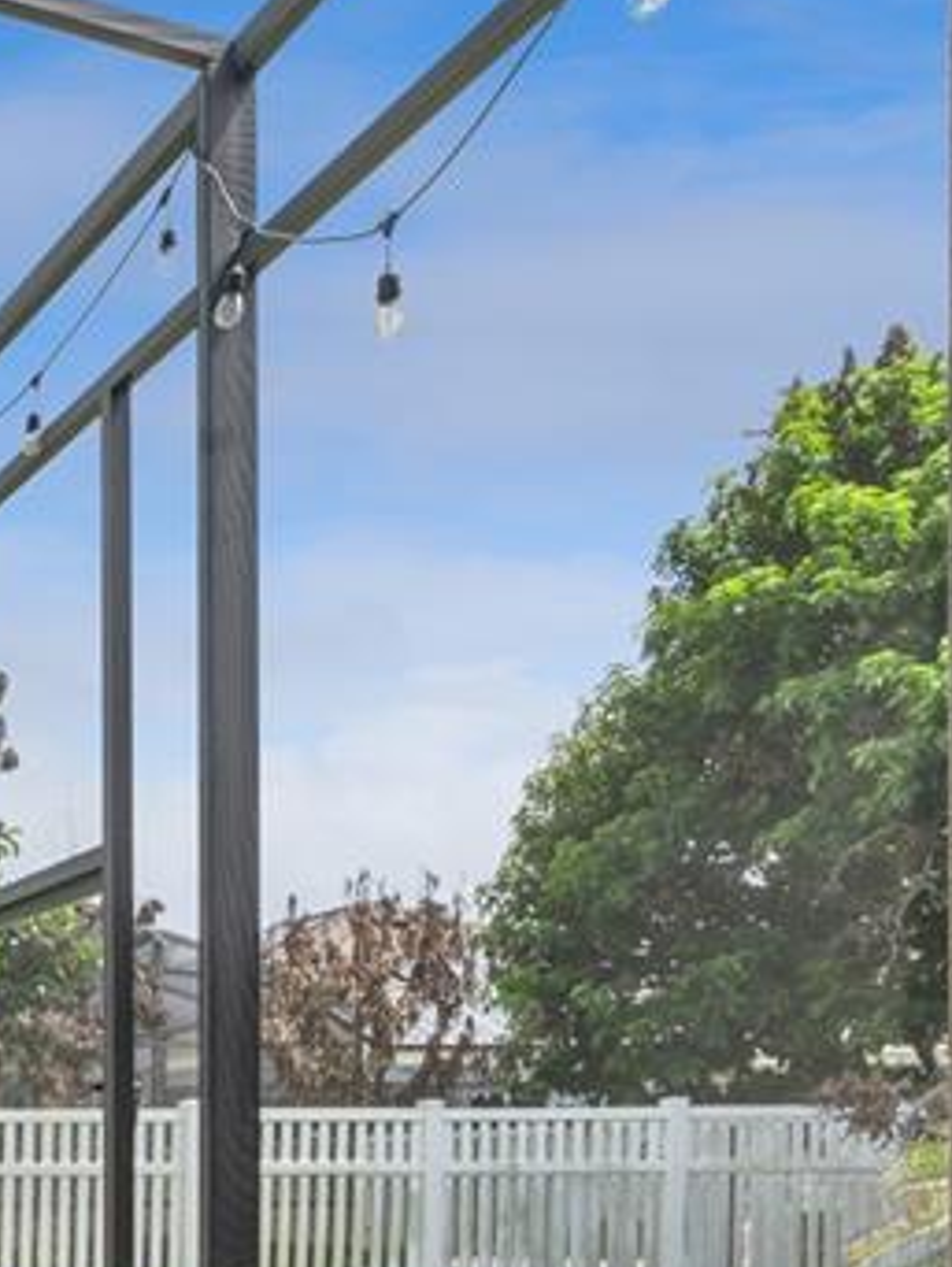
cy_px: 1156
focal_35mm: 46
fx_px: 1685
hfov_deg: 20.6
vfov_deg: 38.2
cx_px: -811
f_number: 20
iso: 125
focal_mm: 16
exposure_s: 1/15
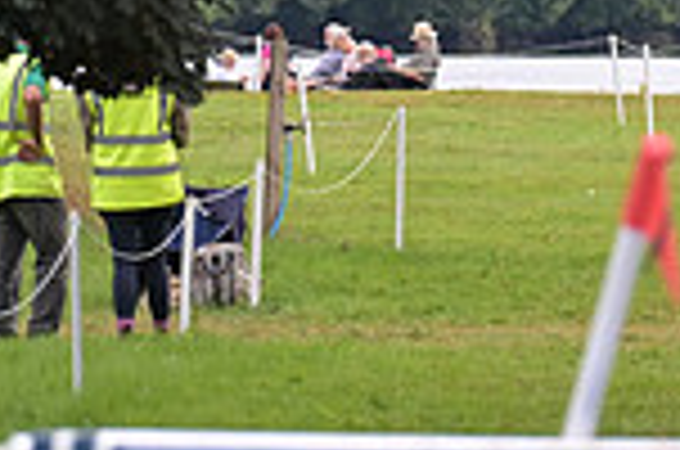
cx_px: 1216
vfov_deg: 1.2
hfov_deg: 1.8
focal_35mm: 1154
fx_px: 21752
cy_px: -220
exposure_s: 1/1250
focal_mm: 200
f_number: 5.6
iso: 1000
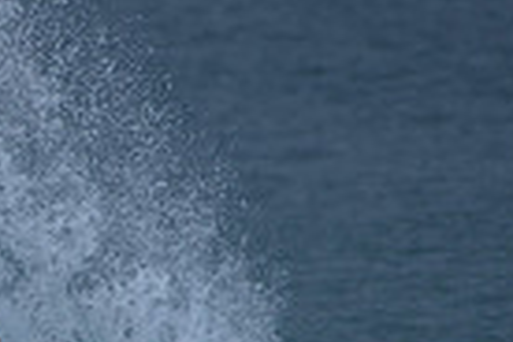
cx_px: -349
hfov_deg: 1.0
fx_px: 30364
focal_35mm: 2131
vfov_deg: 0.6
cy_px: 493
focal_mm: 500
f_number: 5.6
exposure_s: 1/800
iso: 140
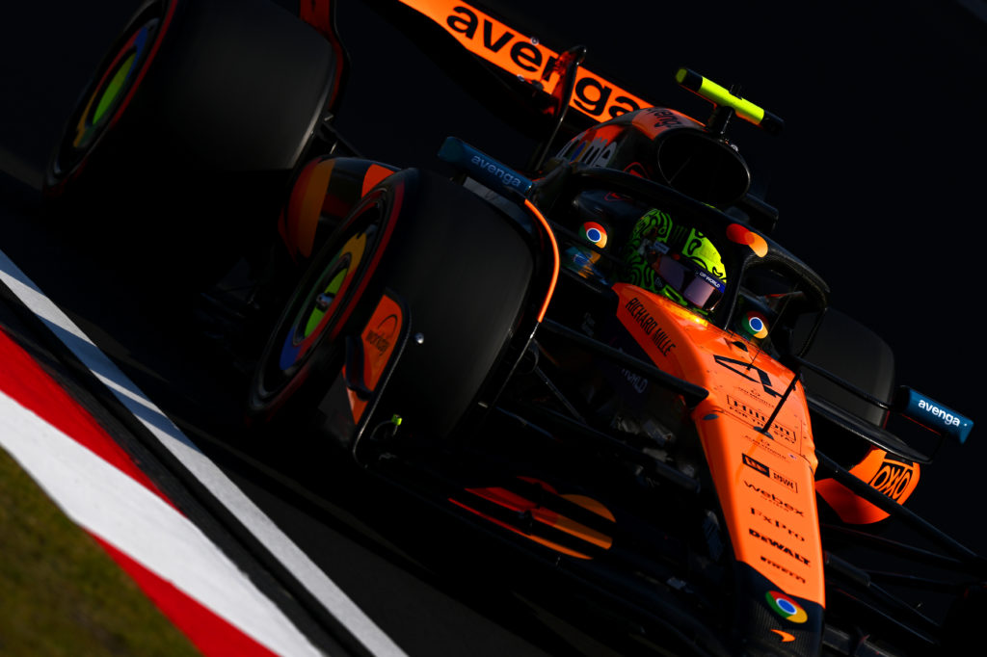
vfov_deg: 2.3
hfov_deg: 3.4
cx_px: 494
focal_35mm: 600
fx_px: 16444
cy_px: 328
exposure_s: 1/1600
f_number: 5.6
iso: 64
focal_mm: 400
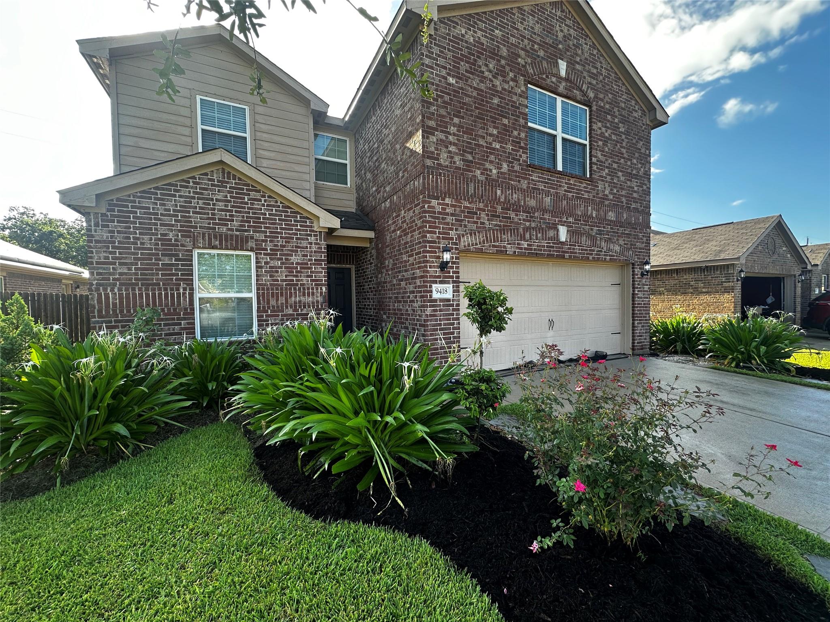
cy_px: 311
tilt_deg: -2.1
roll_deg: +0.9
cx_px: 415
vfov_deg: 85.7
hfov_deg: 102.1
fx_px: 336
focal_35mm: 14
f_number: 2.2
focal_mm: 2.22
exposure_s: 1/209
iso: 40
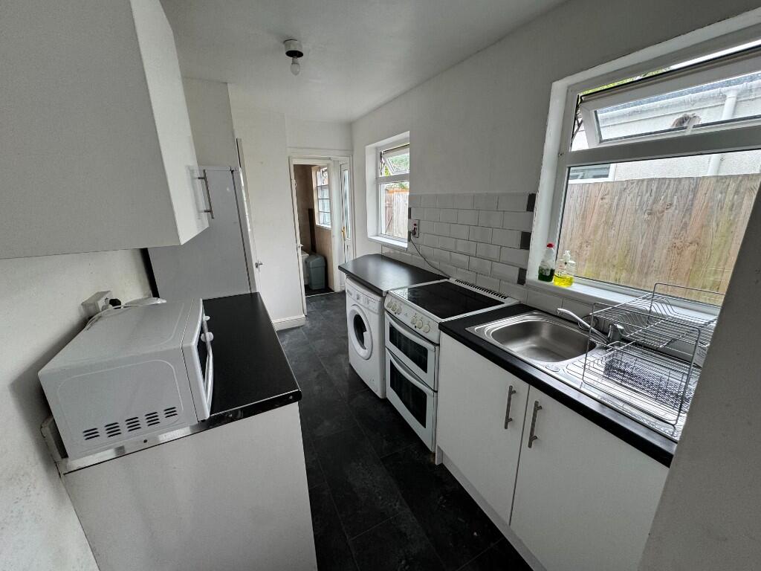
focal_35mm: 14
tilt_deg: -16.1
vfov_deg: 85.7
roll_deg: +0.8
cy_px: 286
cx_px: 380
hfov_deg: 102.1
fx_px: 308
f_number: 2.2
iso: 100
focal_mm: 2.22
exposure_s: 1/99
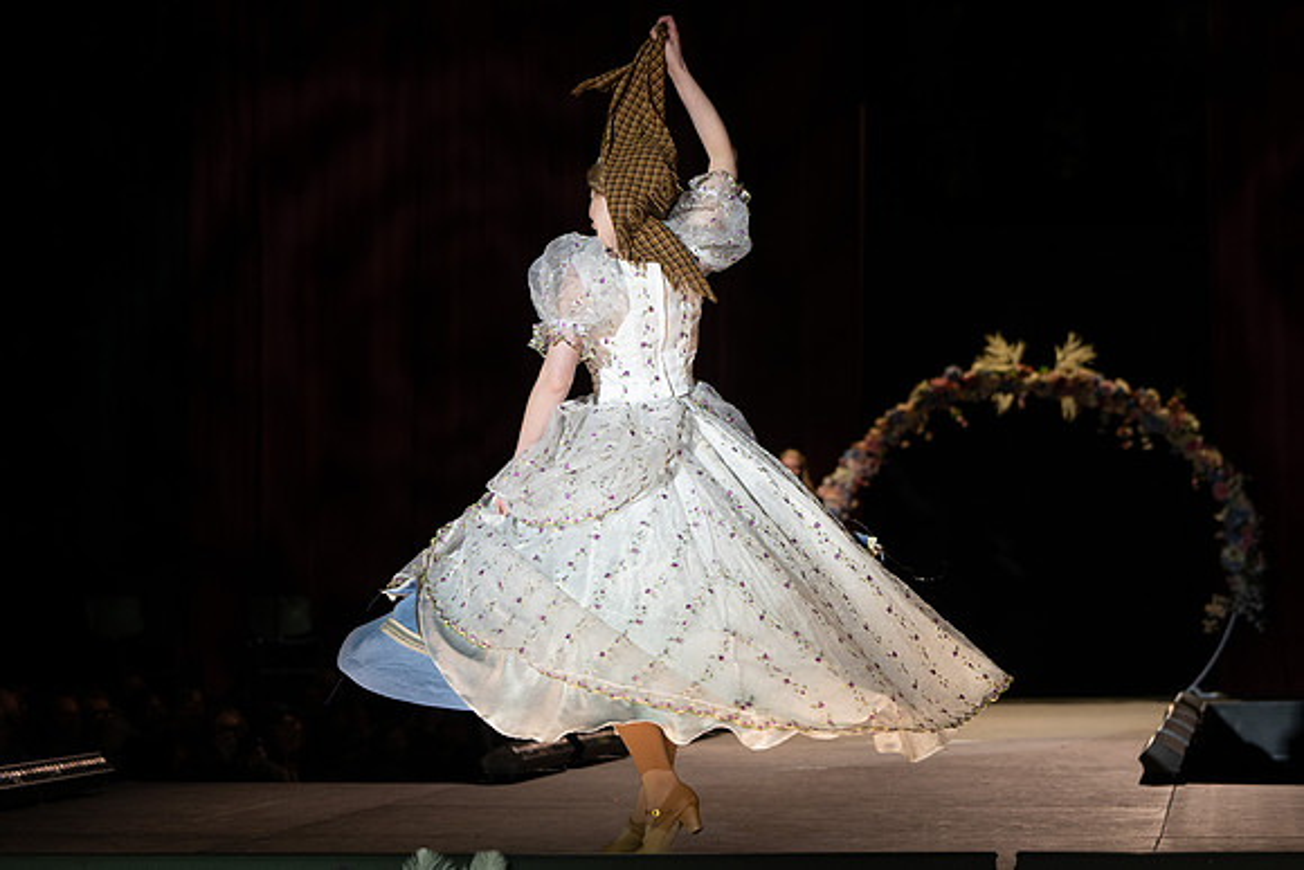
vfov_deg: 15.5
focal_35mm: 89
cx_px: 681
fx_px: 3207
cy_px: 439
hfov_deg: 23.0
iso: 800
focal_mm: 81
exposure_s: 1/640
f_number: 3.5
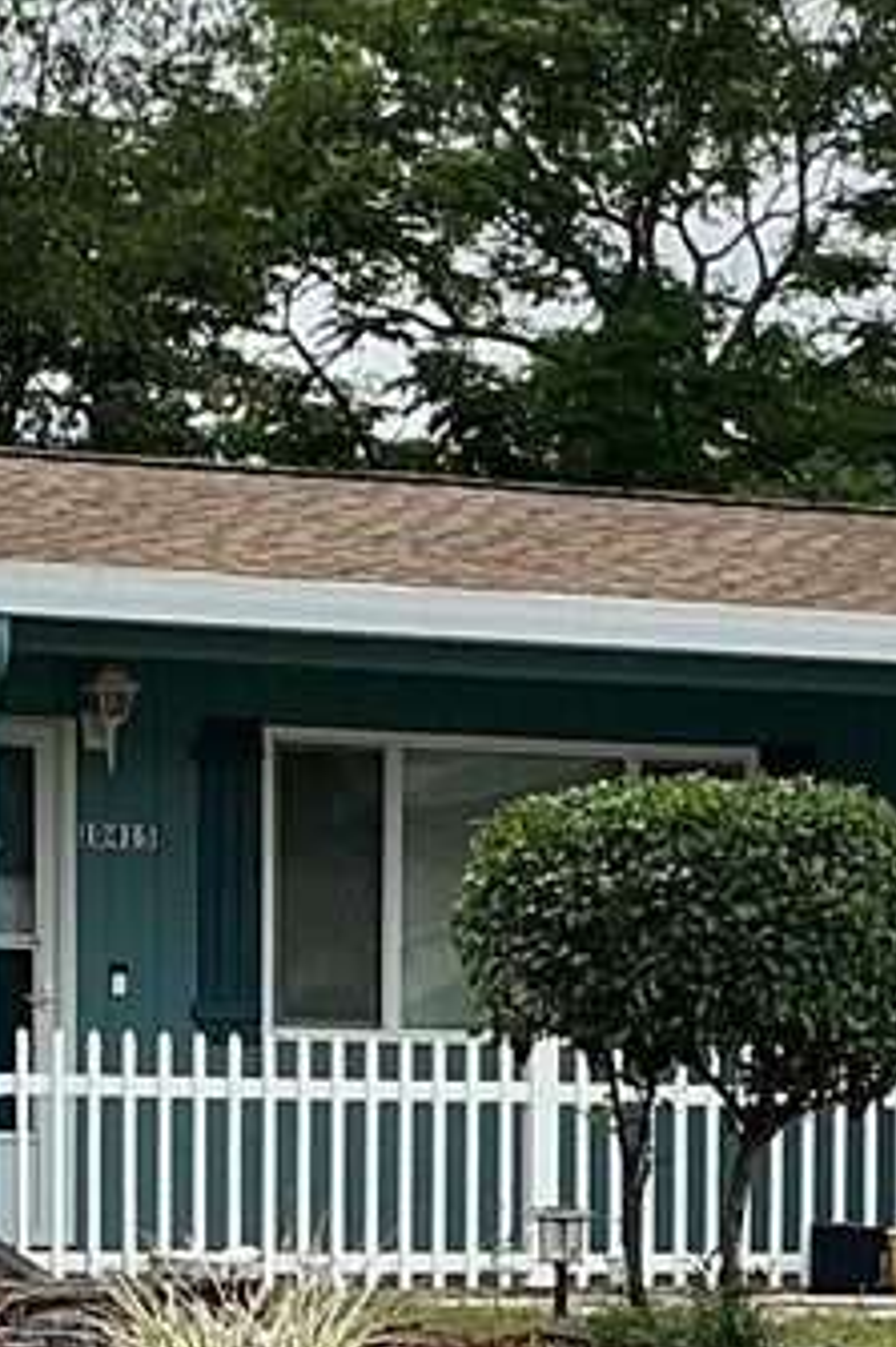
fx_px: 5381
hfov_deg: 9.5
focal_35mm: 144
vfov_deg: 14.0
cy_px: 1468
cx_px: 719
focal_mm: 3
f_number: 1.8
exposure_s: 1/883
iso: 25
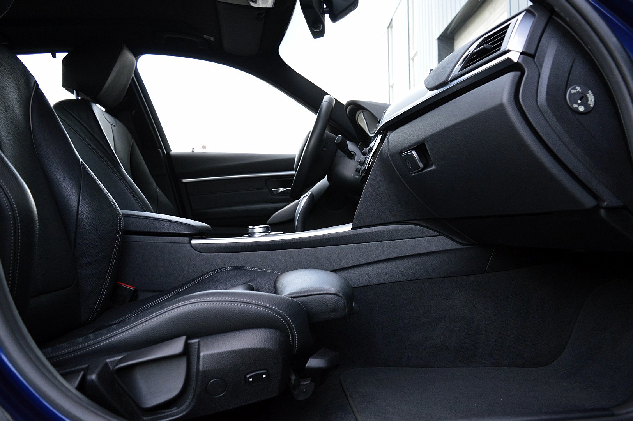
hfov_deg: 67.4
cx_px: 316
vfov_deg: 47.9
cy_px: 210
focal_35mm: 27
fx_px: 474
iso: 800
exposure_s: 1/60
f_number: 5
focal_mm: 18
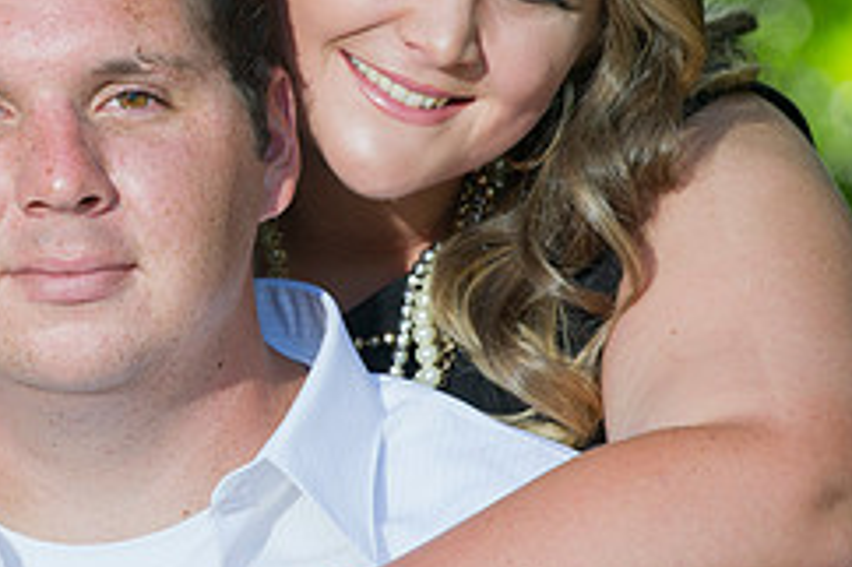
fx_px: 10193
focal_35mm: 431
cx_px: 102
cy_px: 169
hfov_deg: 4.8
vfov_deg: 3.2
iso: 320
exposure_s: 1/250
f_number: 5
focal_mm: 180
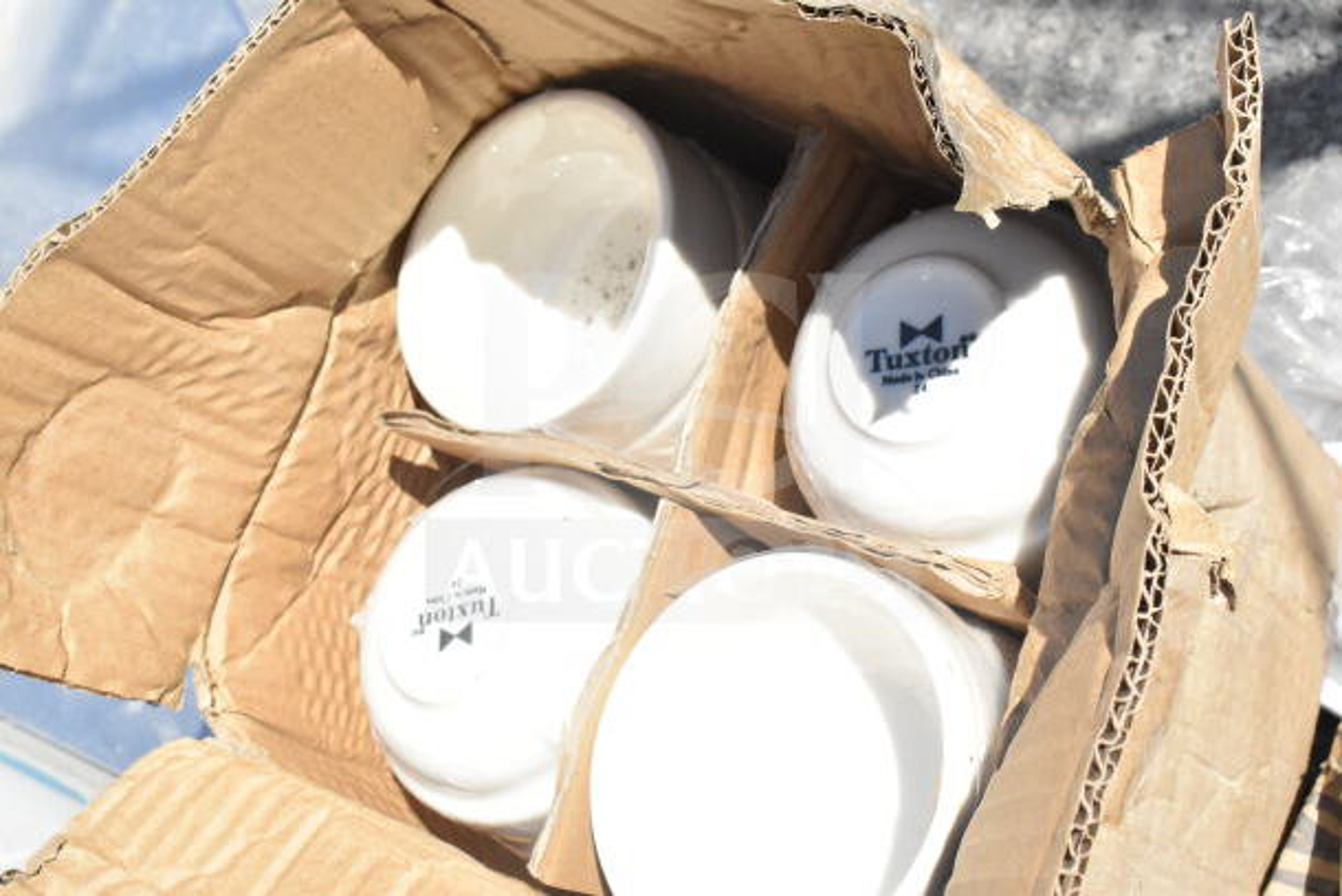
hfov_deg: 38.9
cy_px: 448
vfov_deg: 26.5
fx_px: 1901
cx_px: 671
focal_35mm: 51
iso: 1600
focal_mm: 34
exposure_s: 1/1000
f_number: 13
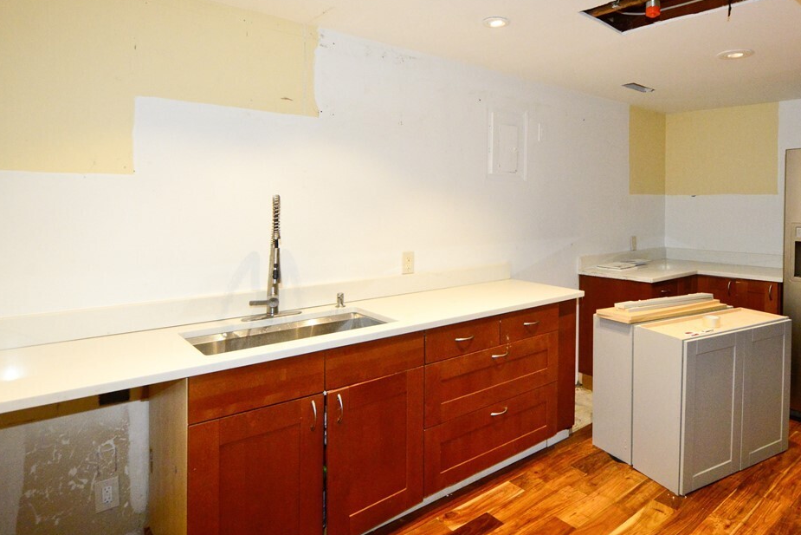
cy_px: 214
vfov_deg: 56.8
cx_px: 516
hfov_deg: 76.7
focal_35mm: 22
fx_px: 490
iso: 3200
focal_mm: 12
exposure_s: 1/125
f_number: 10
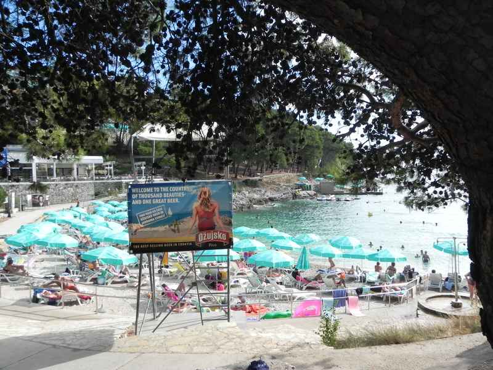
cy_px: 185
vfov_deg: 48.2
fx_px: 413
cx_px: 246
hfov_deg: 61.7
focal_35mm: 29
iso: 160
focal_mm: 5.2
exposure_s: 1/248
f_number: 6.3
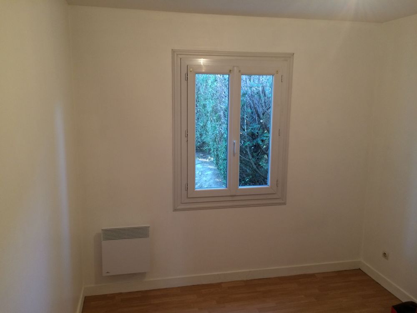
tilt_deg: -9.2
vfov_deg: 48.2
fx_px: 349
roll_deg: -0.7
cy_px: 156
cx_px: 208
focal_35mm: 29
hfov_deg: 61.7
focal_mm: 4.15
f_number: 2.2
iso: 125
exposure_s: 1/33
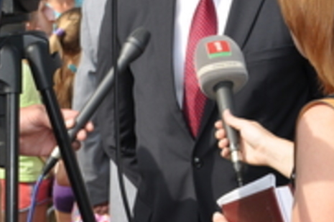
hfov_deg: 15.4
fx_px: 1223
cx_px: 270
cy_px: -24
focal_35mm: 132
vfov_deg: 10.2
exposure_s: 1/200
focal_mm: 32
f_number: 9
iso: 200
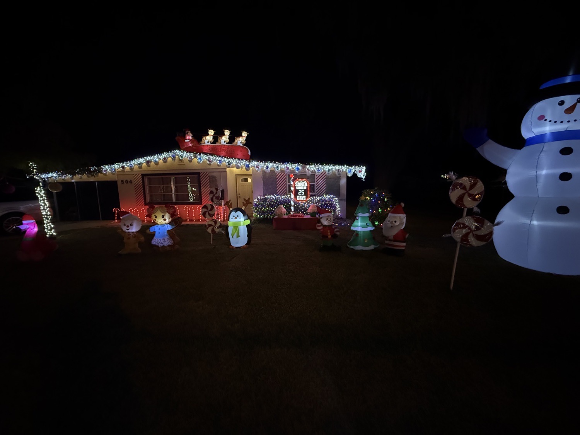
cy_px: 218
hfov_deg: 102.1
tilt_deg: -7.4
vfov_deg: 85.7
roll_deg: +1.7
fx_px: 235
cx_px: 290
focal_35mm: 14
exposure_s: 1/30
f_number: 2.2
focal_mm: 2.22
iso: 1250
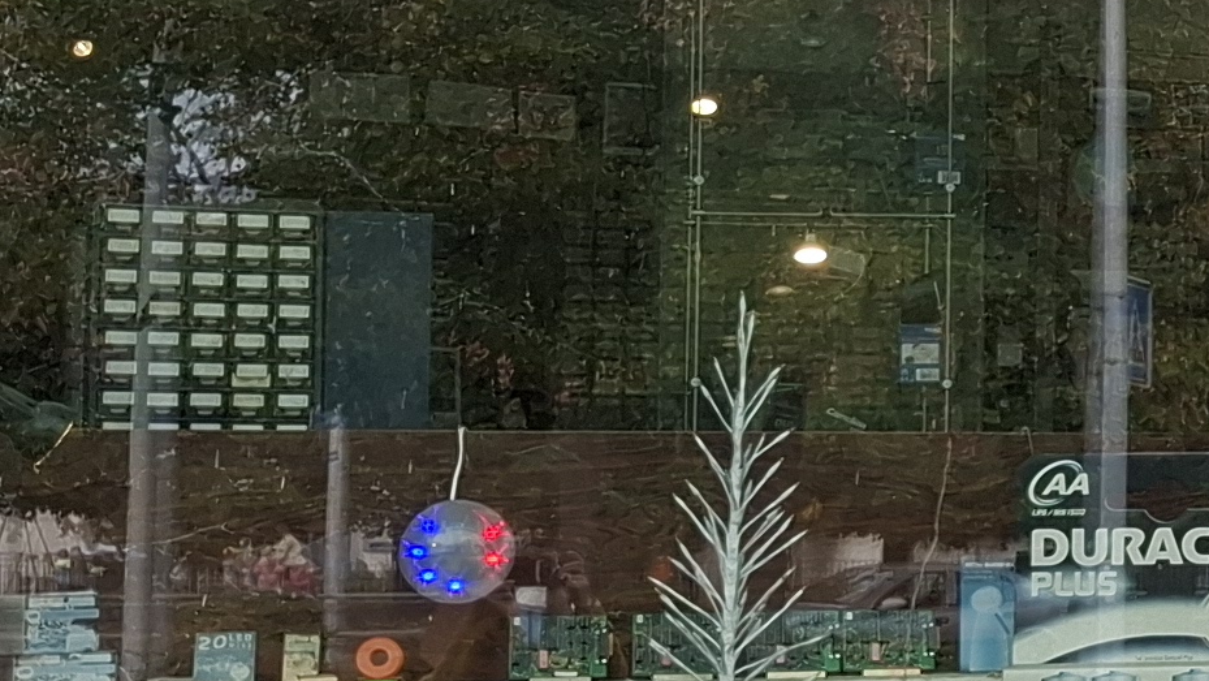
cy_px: 328
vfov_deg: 11.0
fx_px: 3527
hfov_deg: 16.6
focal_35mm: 110
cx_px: 2112
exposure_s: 1/363
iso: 50
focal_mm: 5.54
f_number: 1.8
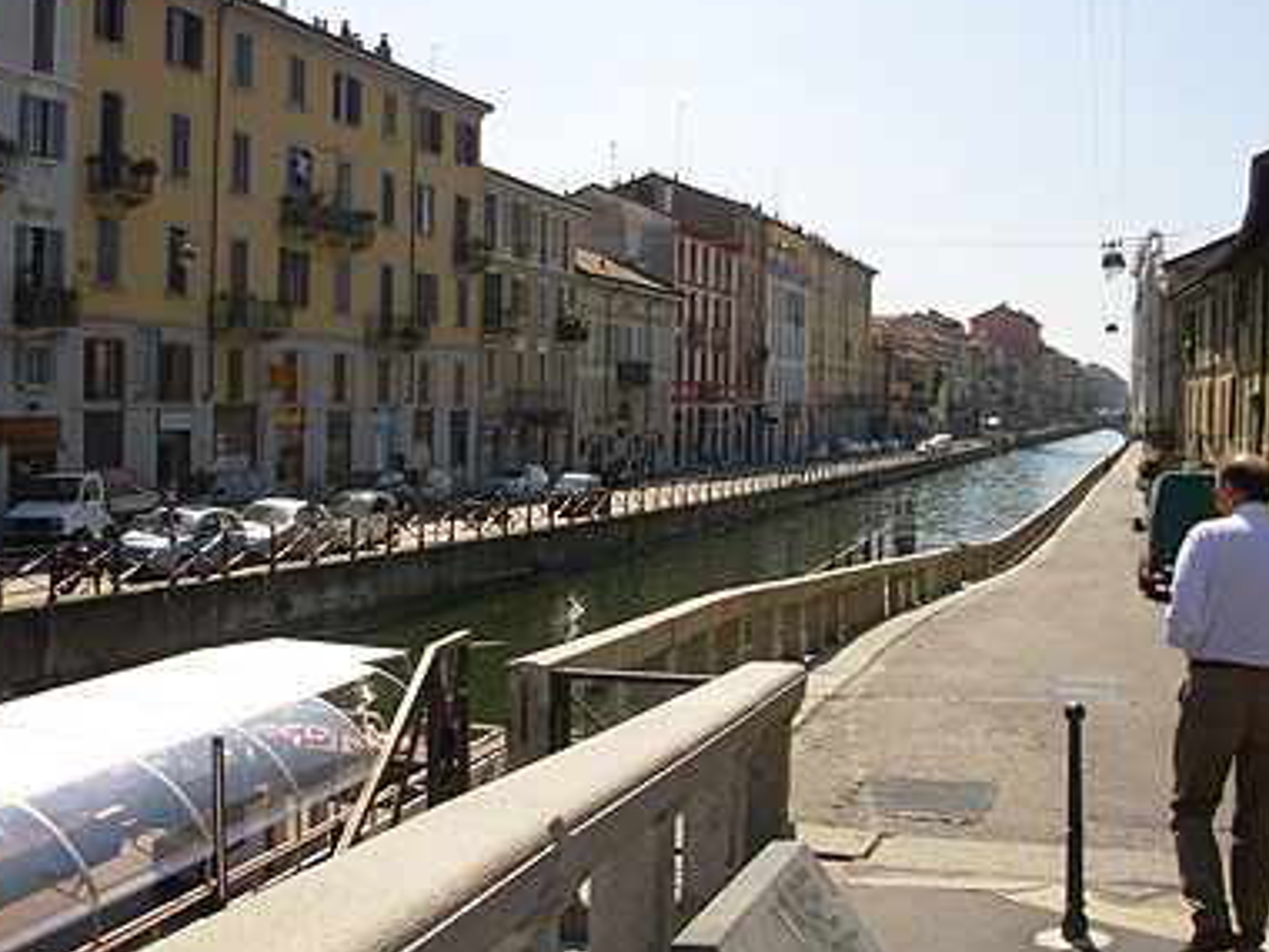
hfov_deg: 42.0
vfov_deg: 32.2
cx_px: 541
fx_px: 1650
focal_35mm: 45
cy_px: 464
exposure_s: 1/1149
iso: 50
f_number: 2.9
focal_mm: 6.3
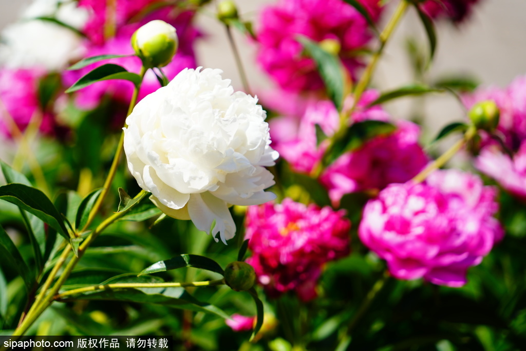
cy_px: 176
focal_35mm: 230
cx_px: 263
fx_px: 3361
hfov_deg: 8.9
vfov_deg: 6.0
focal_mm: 230
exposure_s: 1/1000
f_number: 6.3
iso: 250
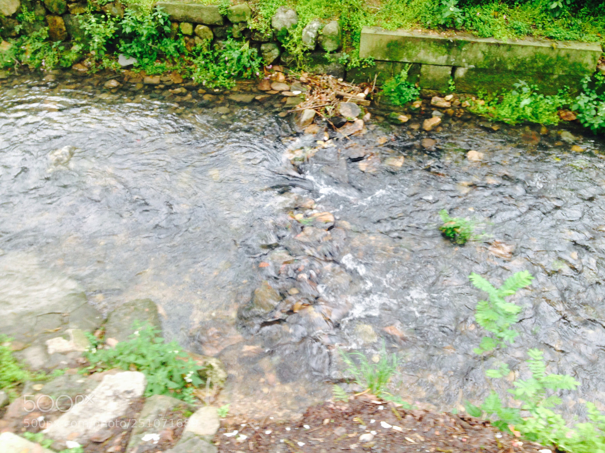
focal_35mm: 33
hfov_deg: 55.4
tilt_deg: -44.6
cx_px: 302
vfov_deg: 42.9
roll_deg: -0.3
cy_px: 226
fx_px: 577
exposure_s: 1/24
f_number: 2.4
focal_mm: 4.12
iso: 50
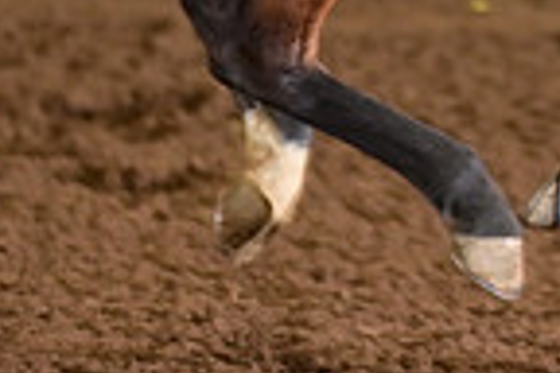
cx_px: 634
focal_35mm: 744
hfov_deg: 2.8
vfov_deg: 1.8
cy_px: -371
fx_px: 11572
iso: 1250
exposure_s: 1/200
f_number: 3.2
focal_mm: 185
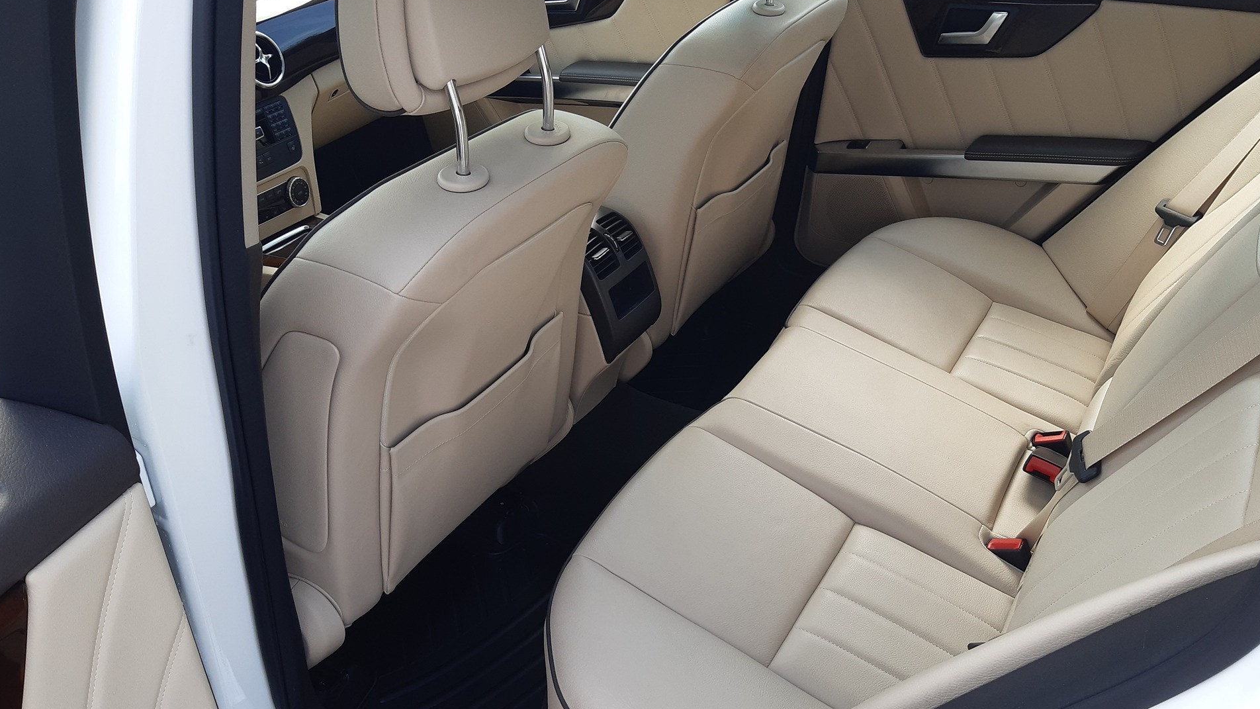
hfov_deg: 64.3
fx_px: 1002
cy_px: 395
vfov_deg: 38.9
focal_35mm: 30
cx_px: 641
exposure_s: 1/173
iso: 40
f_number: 1.7
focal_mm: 3.92
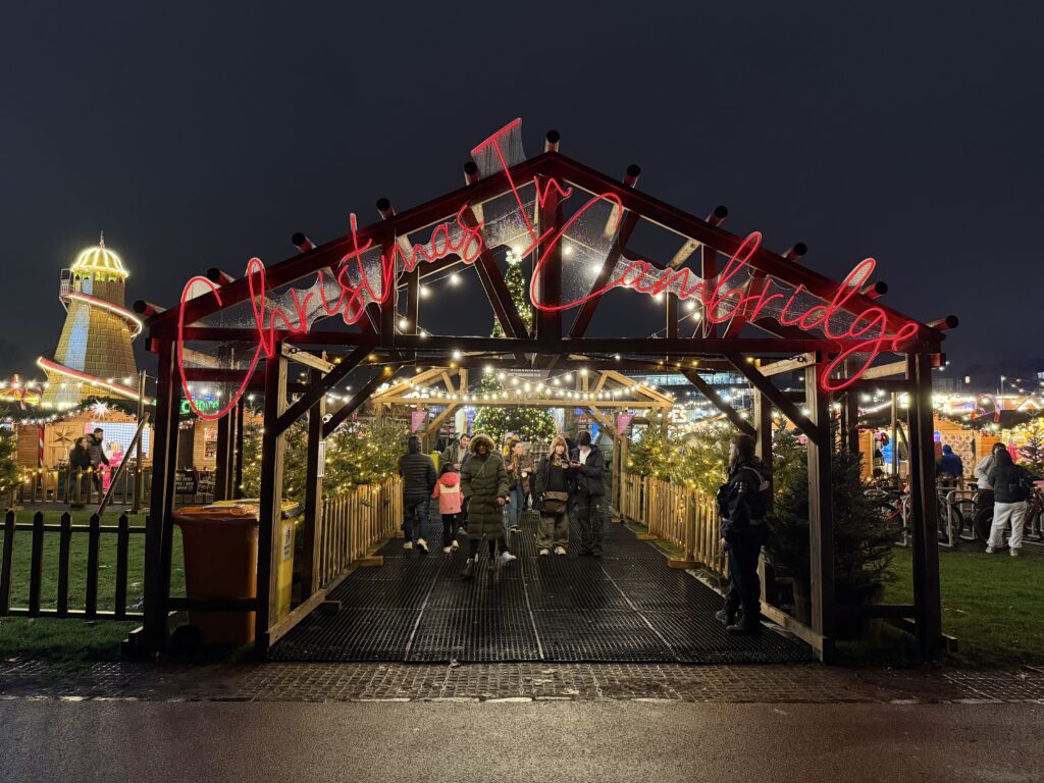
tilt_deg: +3.5
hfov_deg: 71.6
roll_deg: -0.5
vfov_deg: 56.8
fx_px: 724
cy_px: 392
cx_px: 522
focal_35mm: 24
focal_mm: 6.76
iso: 640
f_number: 1.78
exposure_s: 1/33
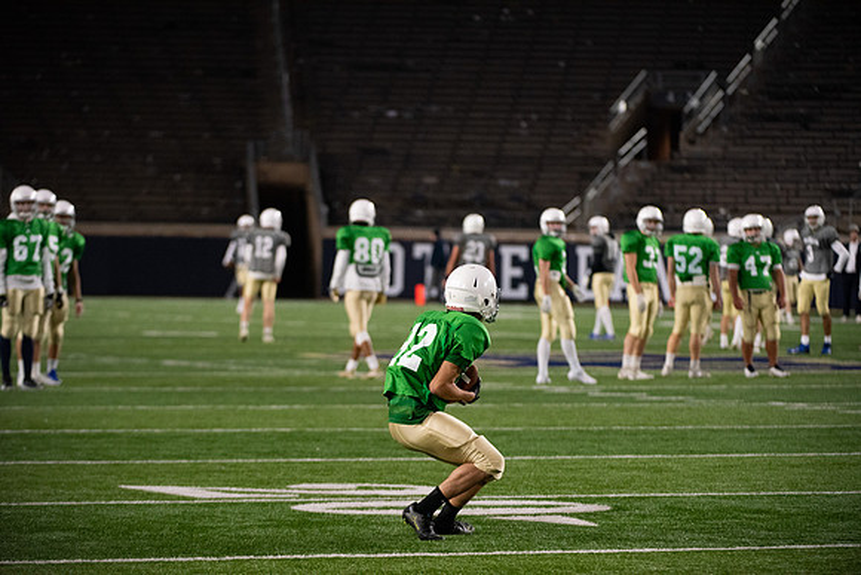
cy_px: 288
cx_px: 430
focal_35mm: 210
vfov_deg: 6.5
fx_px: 5023
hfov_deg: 9.8
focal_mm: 210
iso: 4000
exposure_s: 1/500
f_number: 4
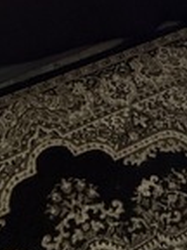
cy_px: -289
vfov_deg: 17.3
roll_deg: +0.1
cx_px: 42
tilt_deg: -0.8
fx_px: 468
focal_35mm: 65
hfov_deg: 22.3
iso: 640
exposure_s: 1/60
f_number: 2.2
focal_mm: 2.22
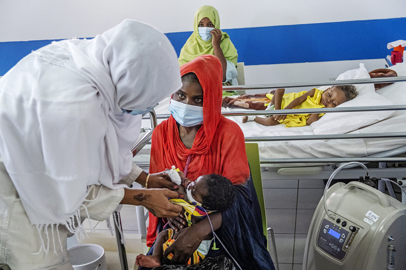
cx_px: 203
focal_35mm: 45
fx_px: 507
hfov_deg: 43.6
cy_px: 135
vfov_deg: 29.9
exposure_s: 1/125
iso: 2000
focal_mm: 30.2
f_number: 3.6
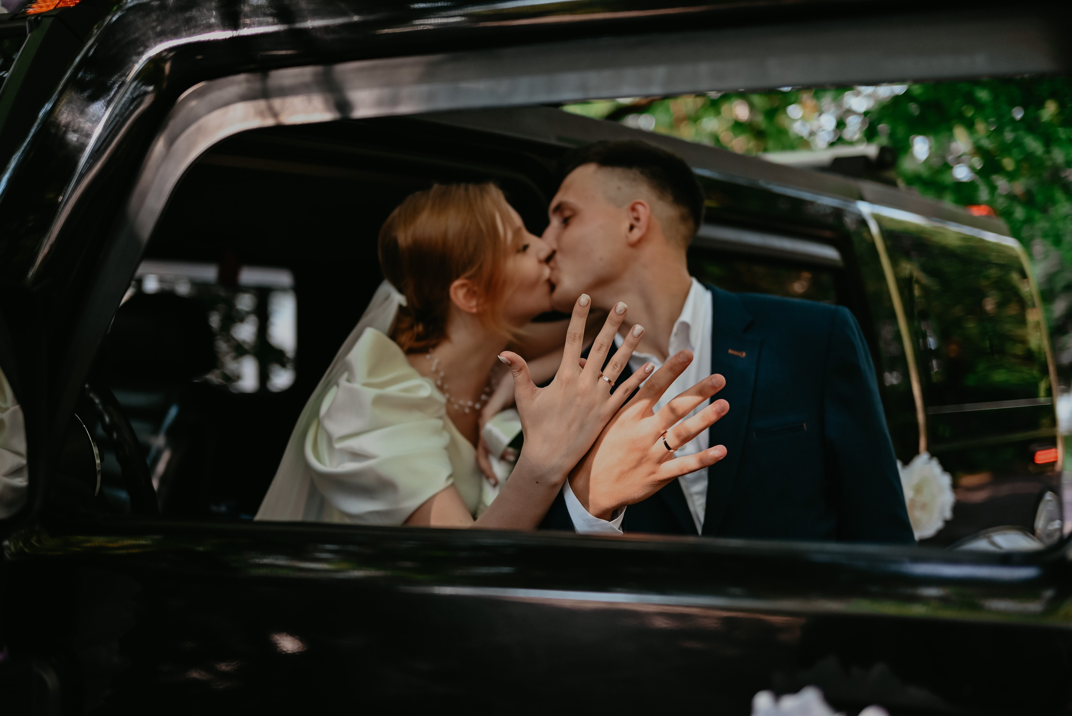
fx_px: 1192
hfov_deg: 48.4
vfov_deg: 33.4
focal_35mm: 40
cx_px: 536
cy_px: 358
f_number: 2
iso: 640
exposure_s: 1/800
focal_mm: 40
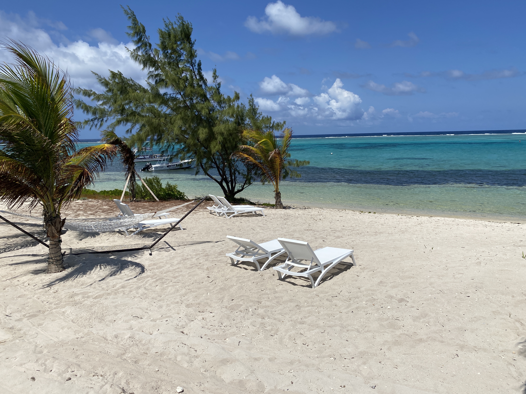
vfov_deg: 53.1
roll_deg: +1.8
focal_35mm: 26
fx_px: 395
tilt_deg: -8.5
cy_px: 197
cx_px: 263
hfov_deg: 67.3
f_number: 1.8
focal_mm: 4.25
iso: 32
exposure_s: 1/8264
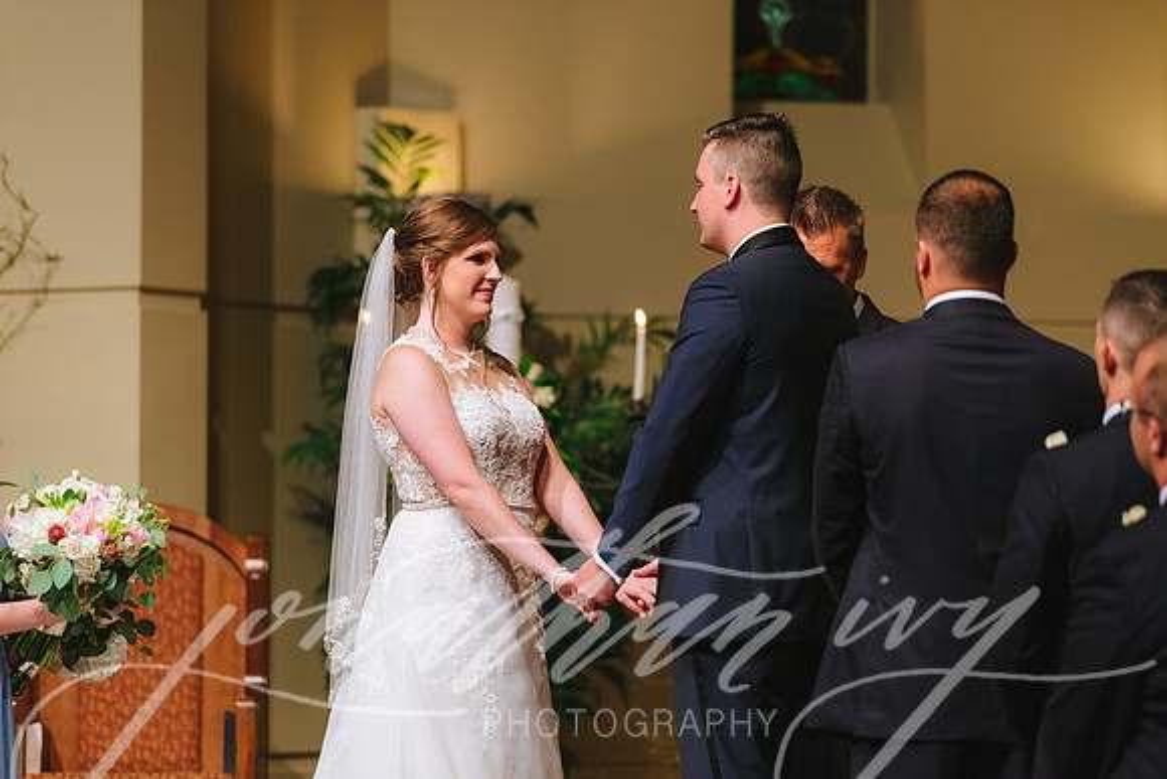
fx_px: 6485
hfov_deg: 10.3
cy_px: 390
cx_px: 584
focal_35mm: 200
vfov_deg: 6.9
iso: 1600
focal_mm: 200
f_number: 2.8
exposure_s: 1/200
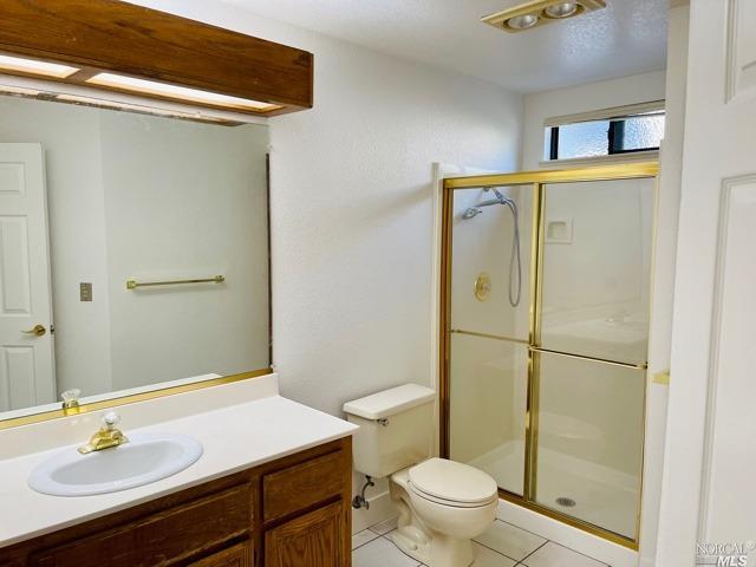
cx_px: 378
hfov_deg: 67.3
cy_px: 284
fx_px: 568
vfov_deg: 53.1
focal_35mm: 26
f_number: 1.6
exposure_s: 1/120
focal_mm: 5.1
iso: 125
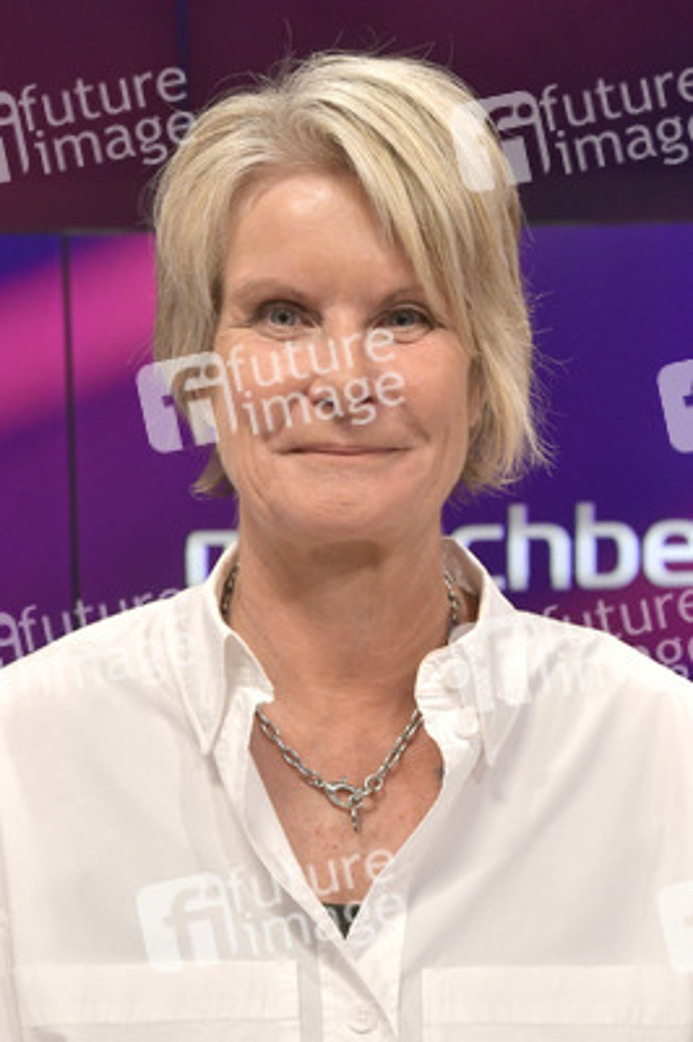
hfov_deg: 26.9
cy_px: 521
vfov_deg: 39.6
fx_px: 1446
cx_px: 346
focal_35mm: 50
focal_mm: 50
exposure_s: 1/250
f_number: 6.3
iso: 2500
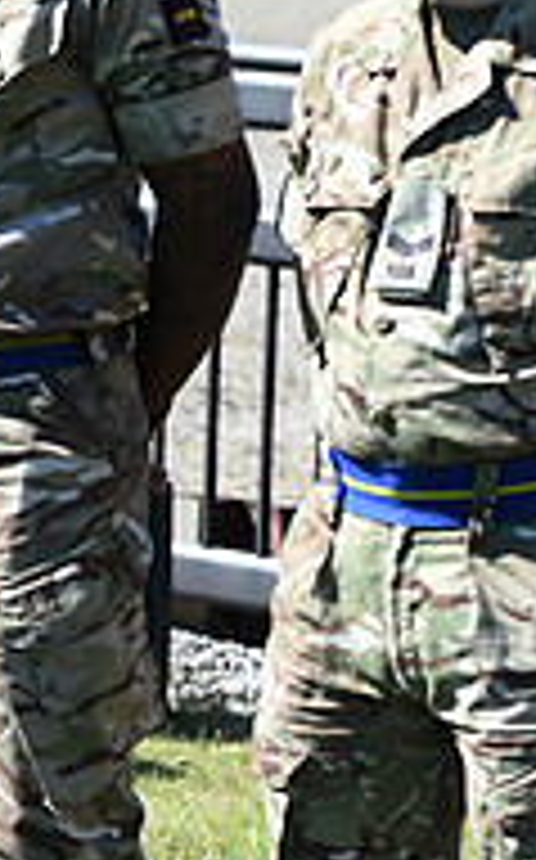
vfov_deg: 8.5
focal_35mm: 248
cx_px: -563
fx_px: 5809
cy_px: 158
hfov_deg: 5.2
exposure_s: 1/1250
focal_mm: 80
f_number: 4
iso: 220
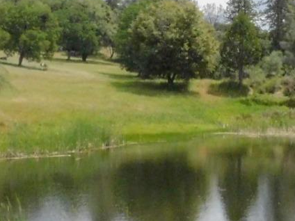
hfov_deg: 22.9
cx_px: 209
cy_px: 14
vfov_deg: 17.1
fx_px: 724
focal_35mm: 85
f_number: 7.6
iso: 800
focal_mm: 4.3
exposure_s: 1/1600
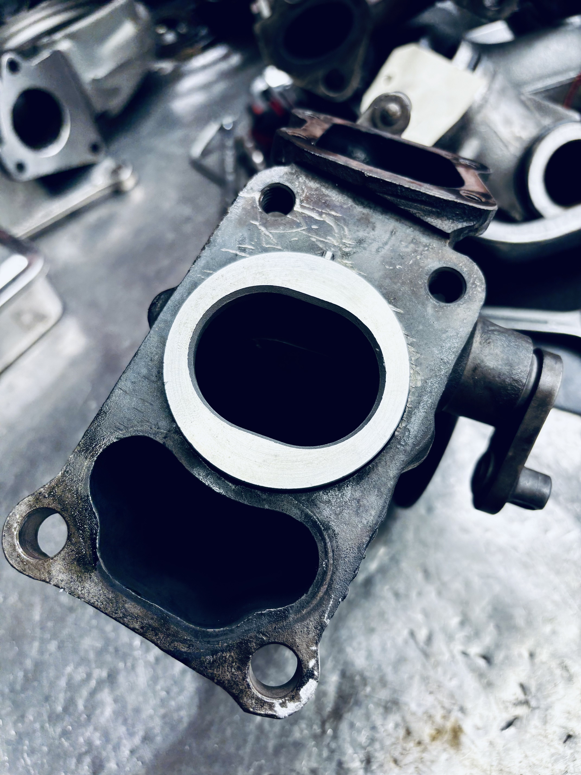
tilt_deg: -55.0
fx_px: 582
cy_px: 388
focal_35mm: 26
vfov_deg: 67.3
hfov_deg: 53.1
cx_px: 290
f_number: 1.6
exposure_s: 1/100
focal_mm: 5.96
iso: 50
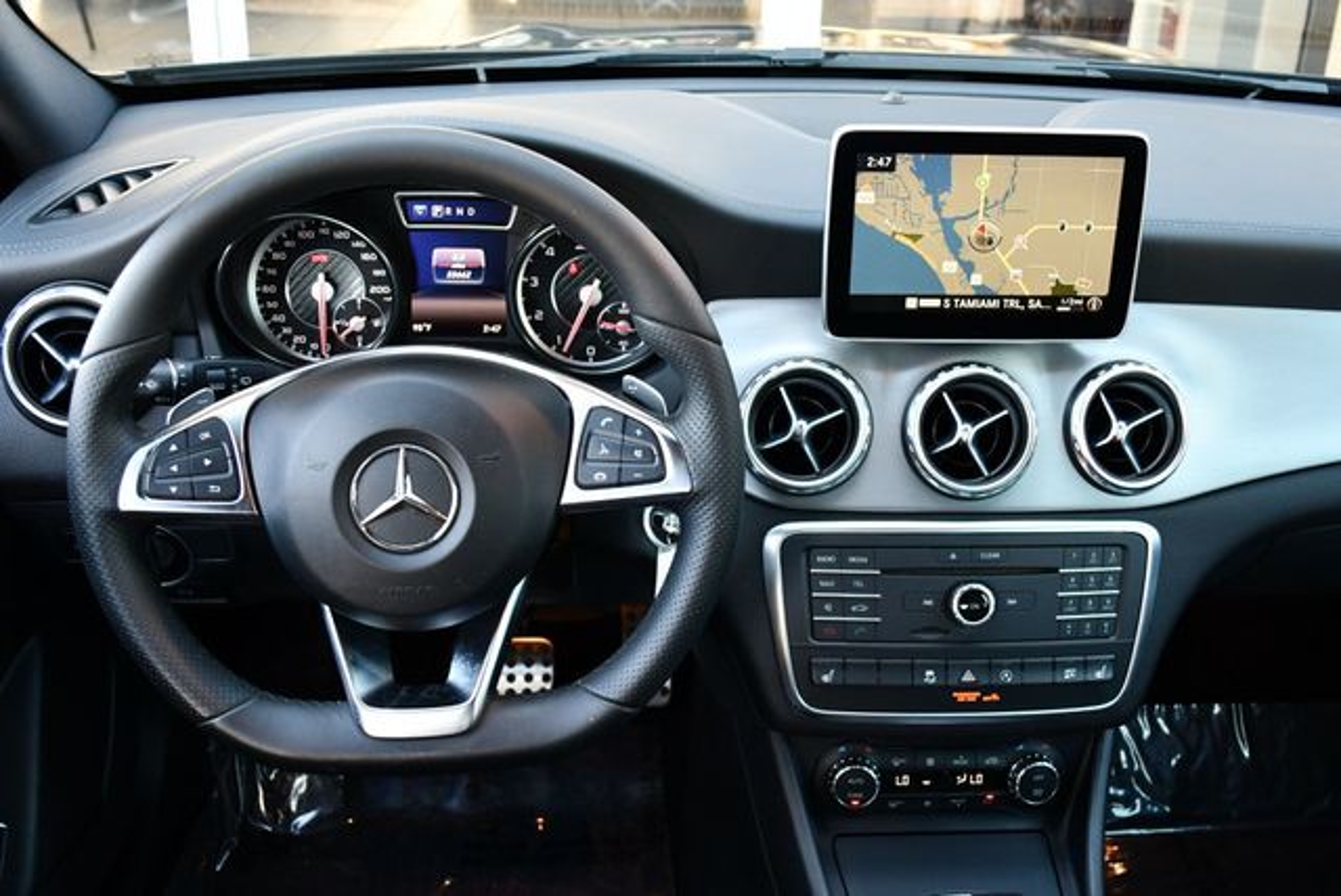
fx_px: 1342
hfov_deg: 53.1
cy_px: 448
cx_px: 670
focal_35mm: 36
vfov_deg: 36.9
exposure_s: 1/160
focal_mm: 18
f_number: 3.5
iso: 800
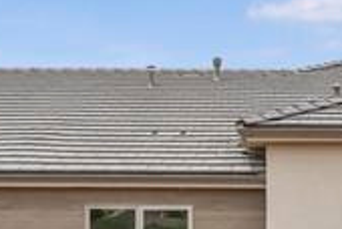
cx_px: 276
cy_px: 301
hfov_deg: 21.6
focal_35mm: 93
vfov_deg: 14.1
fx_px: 885
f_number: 2.8
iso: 100
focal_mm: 8.38
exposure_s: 1/640
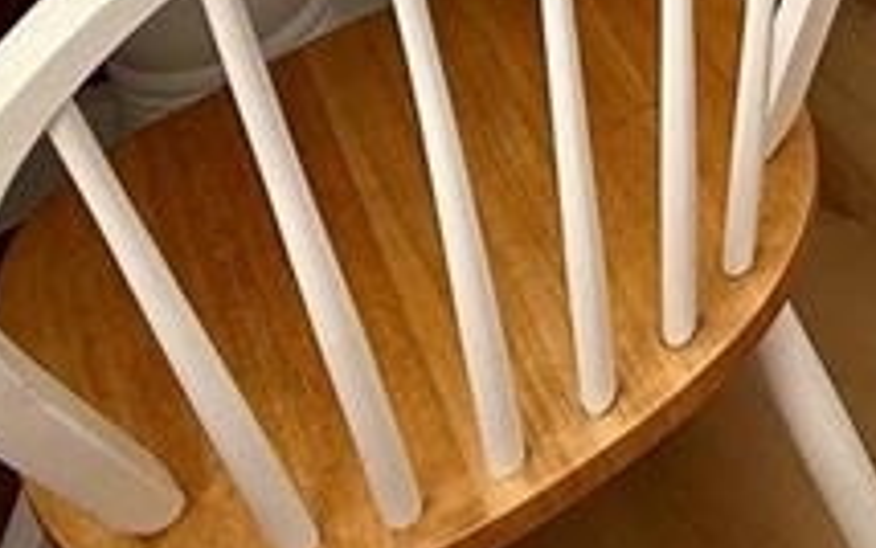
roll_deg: -0.1
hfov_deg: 22.2
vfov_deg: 13.8
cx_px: 1412
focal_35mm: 71
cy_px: -720
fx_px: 1696
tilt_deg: -18.5
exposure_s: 1/126
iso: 64
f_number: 2.2
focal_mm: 2.22
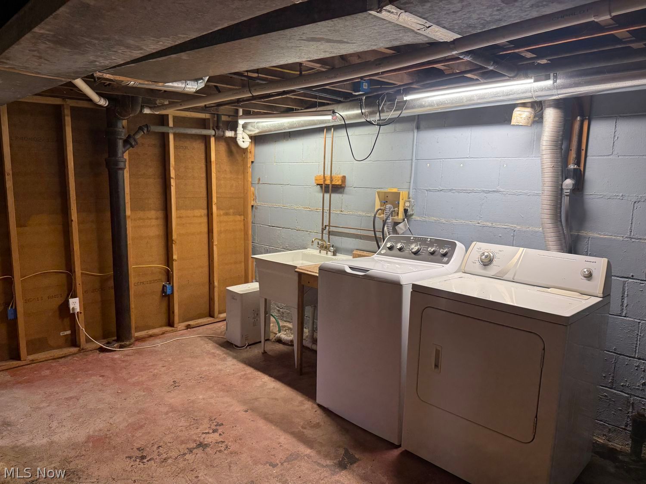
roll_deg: -0.8
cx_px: 323
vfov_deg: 56.8
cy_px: 242
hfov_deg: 71.6
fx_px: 448
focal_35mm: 24
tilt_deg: -7.3
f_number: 1.78
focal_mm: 6.76
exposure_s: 1/120
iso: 160
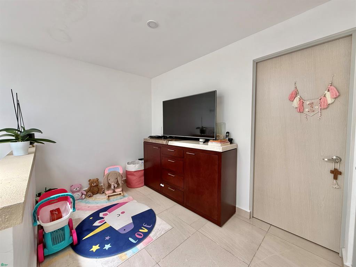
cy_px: 134
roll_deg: +0.0
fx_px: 144
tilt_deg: -3.0
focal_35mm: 14
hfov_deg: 102.0
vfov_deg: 85.7
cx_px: 178
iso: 80
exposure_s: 1/99
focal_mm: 2.22
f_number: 2.2
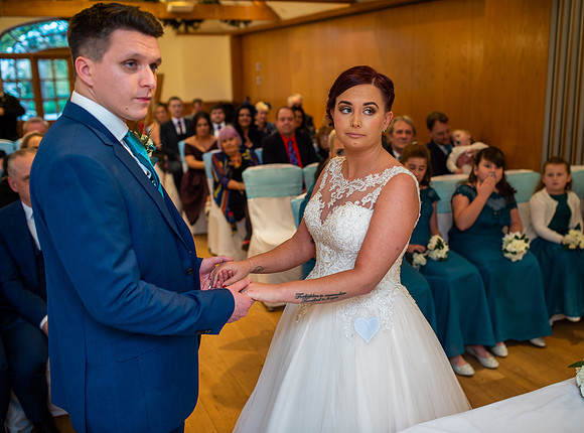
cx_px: 326
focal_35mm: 38
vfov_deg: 37.8
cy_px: 216
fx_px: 632
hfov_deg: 49.5
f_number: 2.5
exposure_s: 1/125
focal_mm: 35
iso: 250
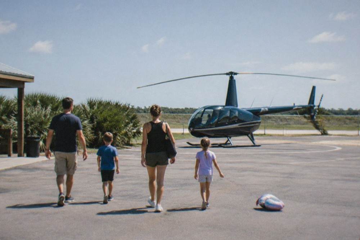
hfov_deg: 65.5
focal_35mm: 28
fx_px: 280
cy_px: 120
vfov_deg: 46.4
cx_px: 180
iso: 160
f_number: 4.5
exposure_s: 1/1250
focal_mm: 28
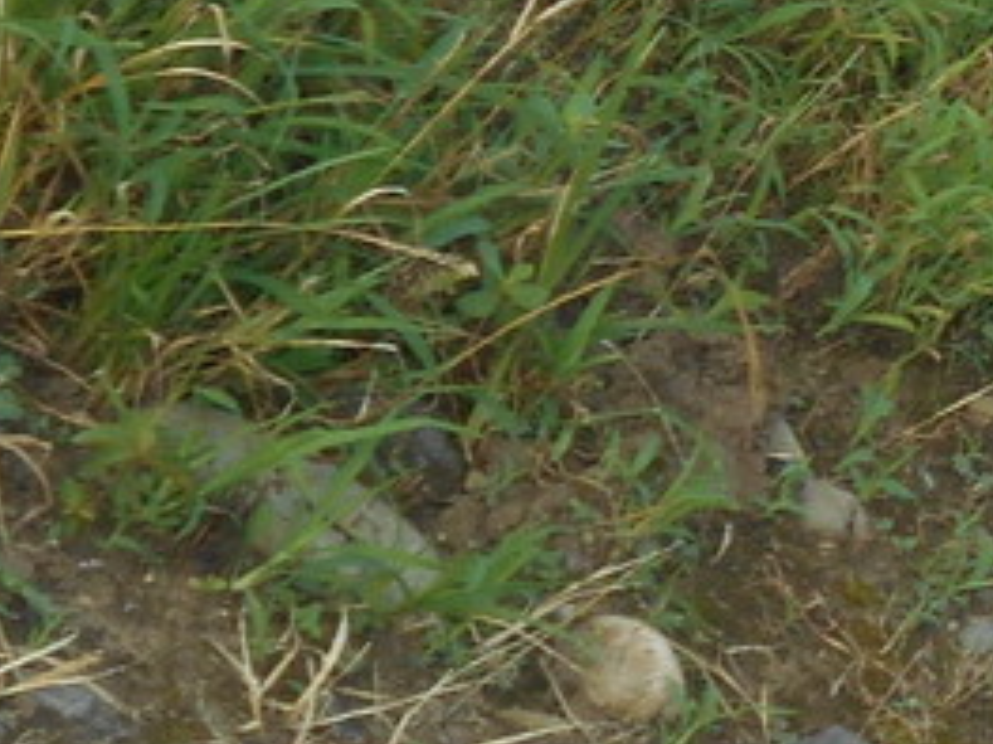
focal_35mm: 224
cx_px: 1963
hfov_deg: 8.4
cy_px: -378
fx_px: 6423
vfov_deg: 6.5
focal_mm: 8.8
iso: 80
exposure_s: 1/160
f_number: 4.5
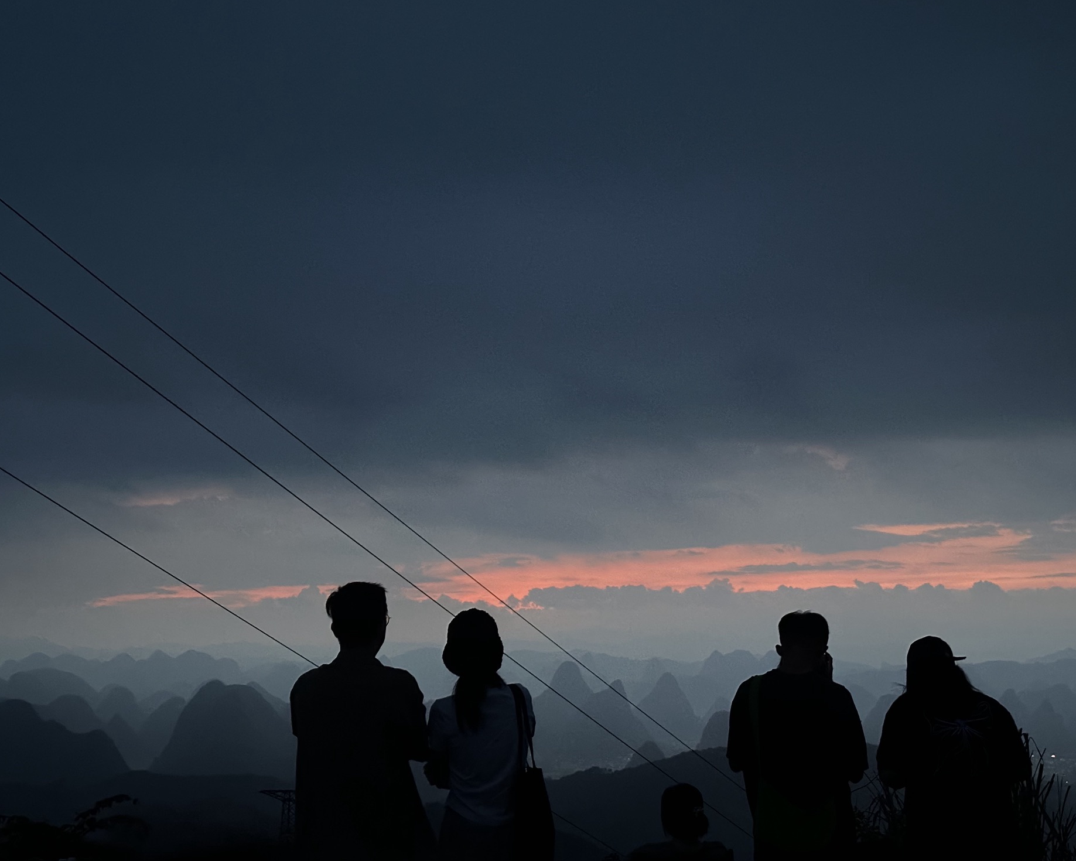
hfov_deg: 36.6
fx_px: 1624
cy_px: 426
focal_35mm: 51
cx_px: 581
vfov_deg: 29.7
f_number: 1.78
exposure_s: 1/15
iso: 1000
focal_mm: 6.86
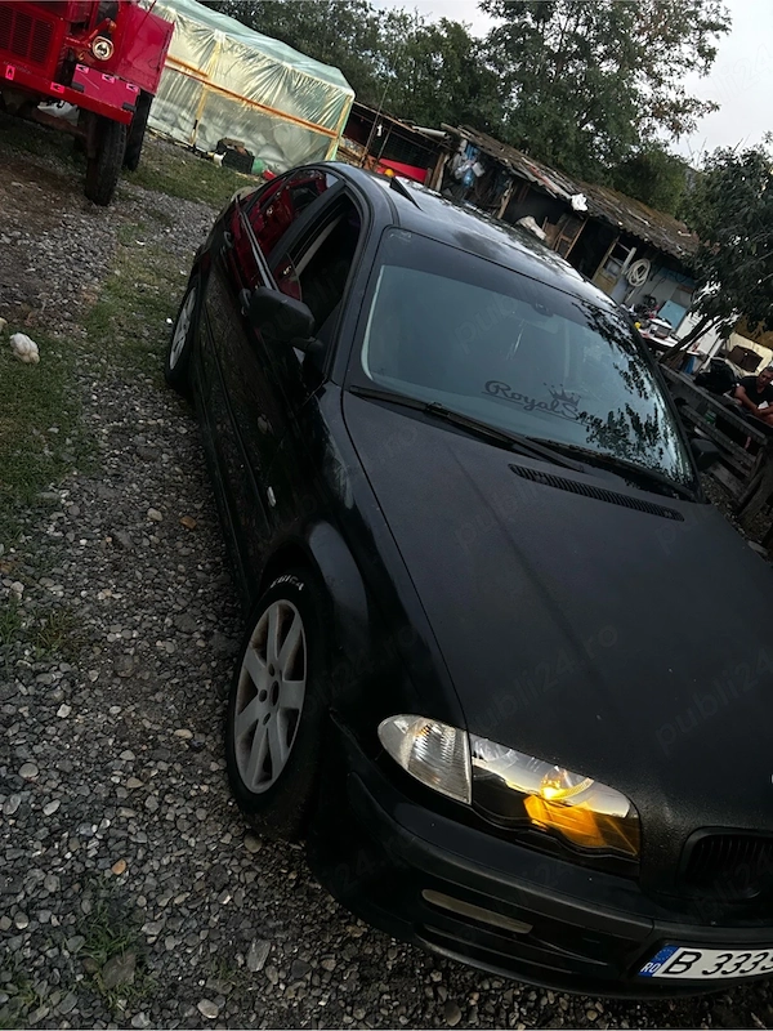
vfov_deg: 67.3
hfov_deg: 53.1
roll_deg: -24.6
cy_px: 516
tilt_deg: -22.4
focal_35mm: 26
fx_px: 774
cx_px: 386
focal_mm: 5.7
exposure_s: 1/56
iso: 500
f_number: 1.5
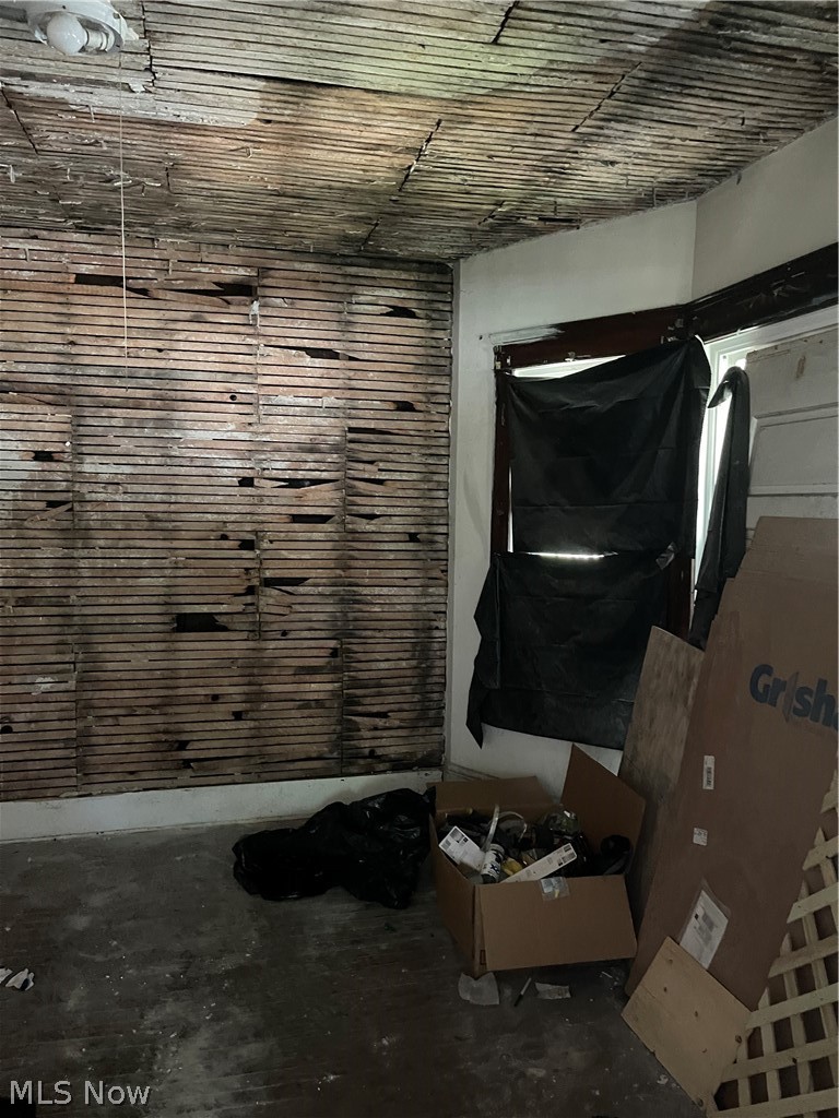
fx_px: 808
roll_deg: -0.5
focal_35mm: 25
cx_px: 420
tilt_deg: -4.3
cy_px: 559
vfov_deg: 69.4
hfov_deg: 54.9
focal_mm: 5.1
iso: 1000
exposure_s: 1/30
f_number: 1.6
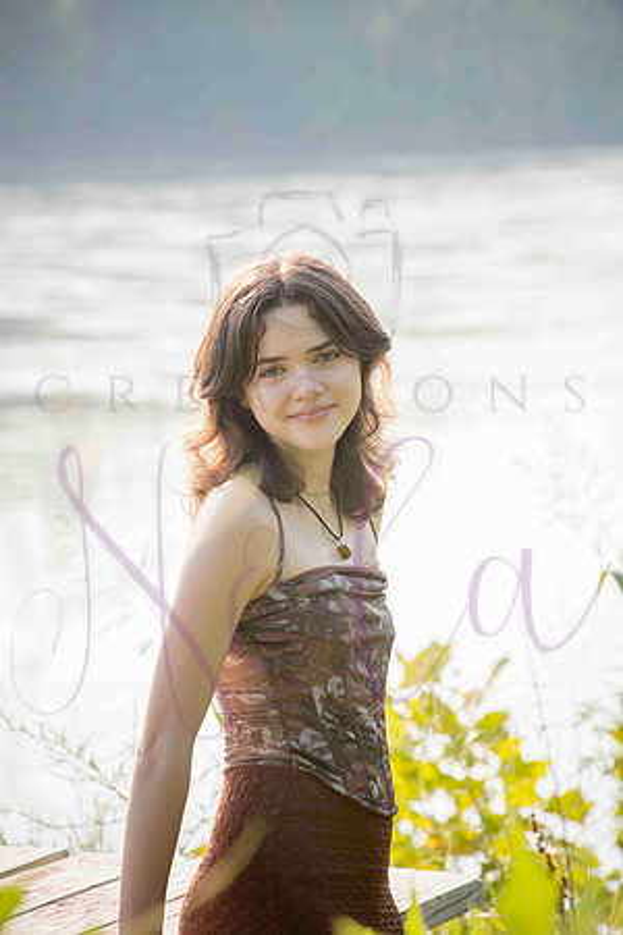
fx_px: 5191
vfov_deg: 10.3
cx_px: 312
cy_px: 468
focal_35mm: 200
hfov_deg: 6.9
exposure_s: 1/320
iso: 400
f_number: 9
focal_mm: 200
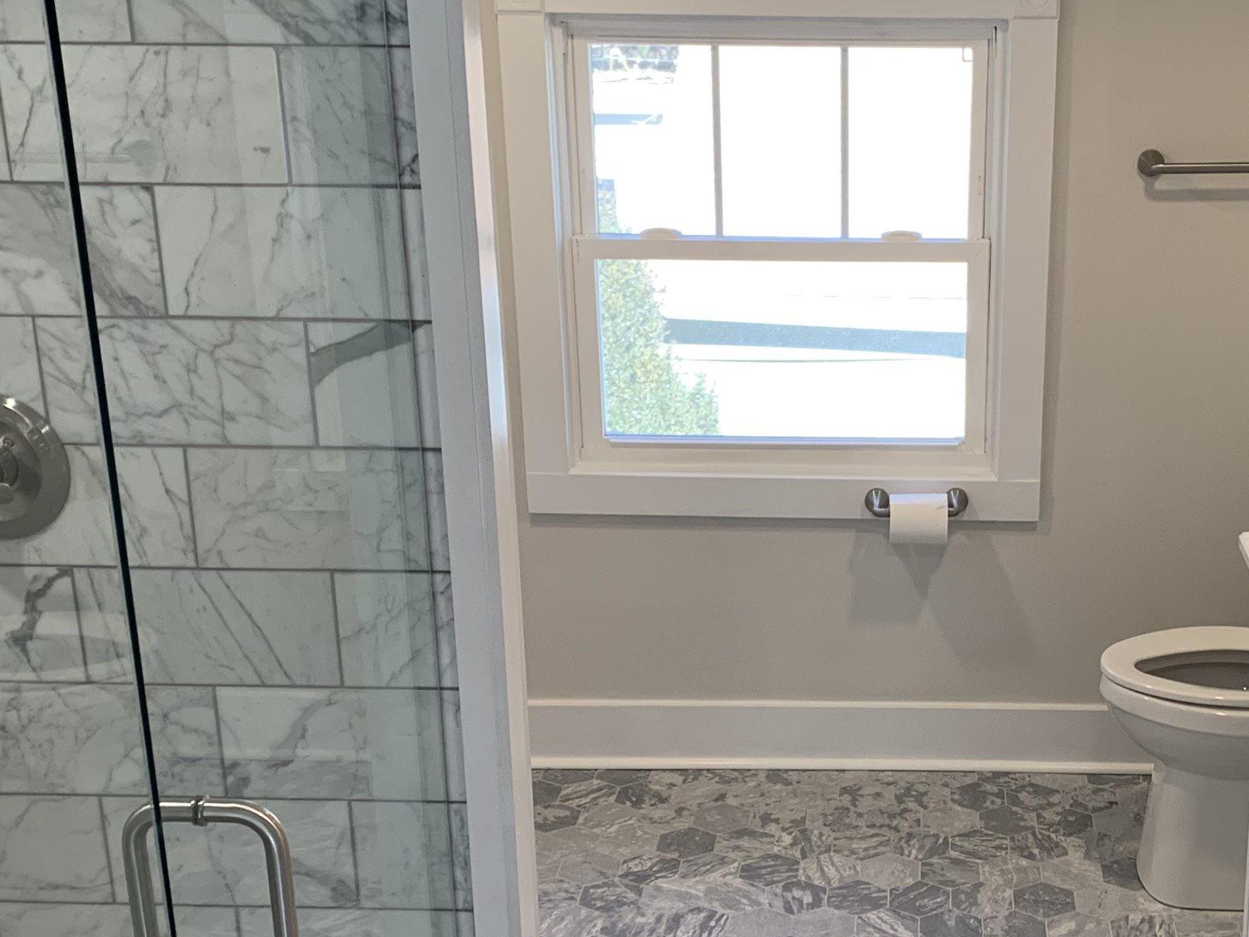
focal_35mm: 51
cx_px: 873
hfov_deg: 36.9
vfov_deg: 28.5
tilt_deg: -17.6
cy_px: 525
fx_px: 1840
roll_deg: +0.4
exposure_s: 1/120
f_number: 1.8
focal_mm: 4.25
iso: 80
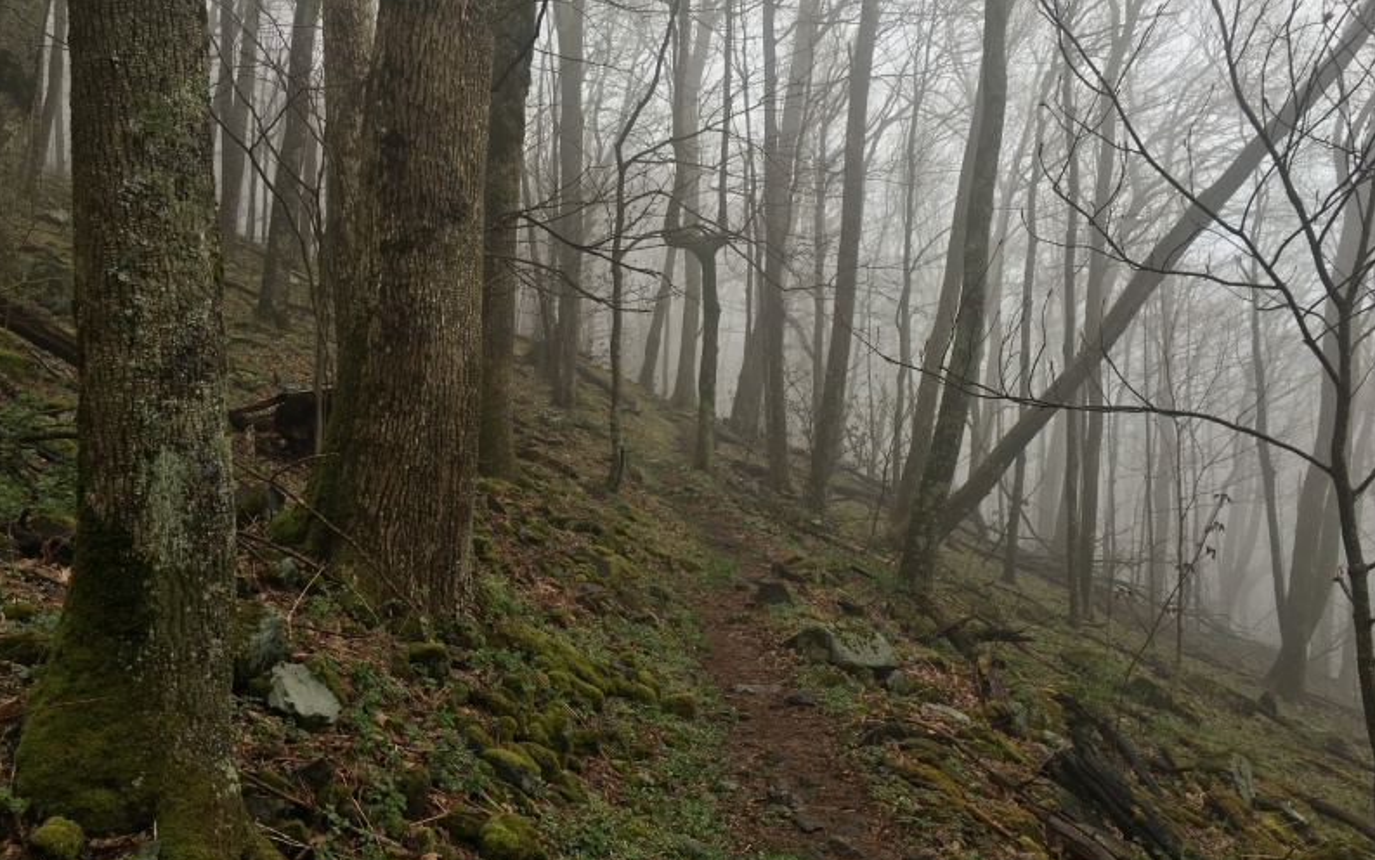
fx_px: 1162
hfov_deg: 61.2
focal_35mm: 31
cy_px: 459
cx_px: 687
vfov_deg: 40.6
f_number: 2.2
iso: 25
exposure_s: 1/136
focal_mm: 4.15
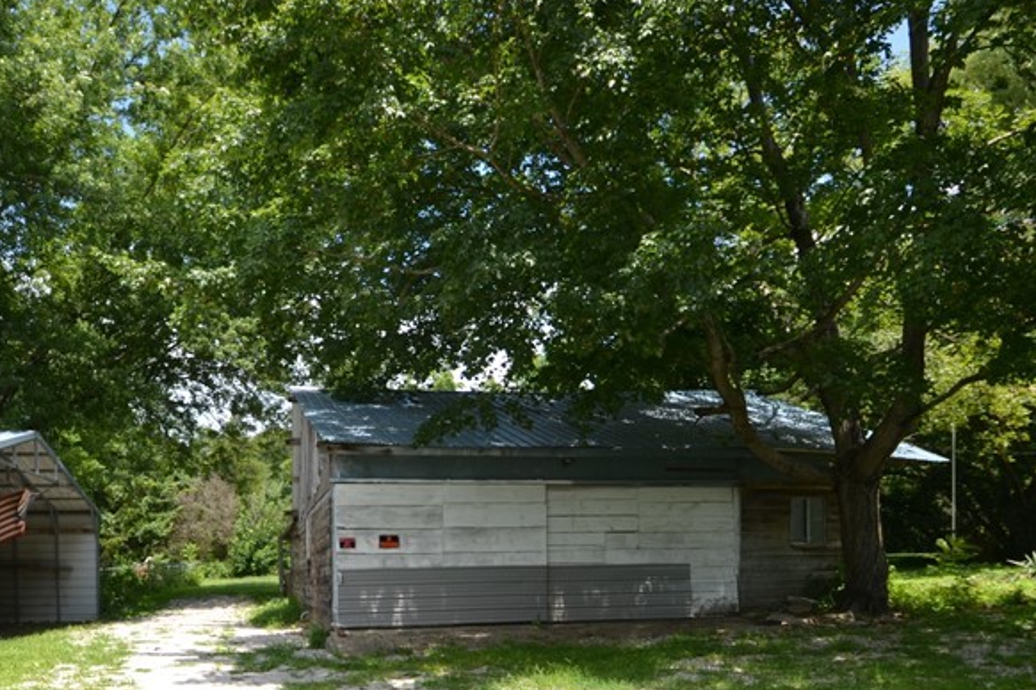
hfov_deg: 64.4
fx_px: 806
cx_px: 381
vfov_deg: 42.9
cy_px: 608
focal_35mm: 28
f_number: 7.1
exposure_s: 1/200
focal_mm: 10
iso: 100
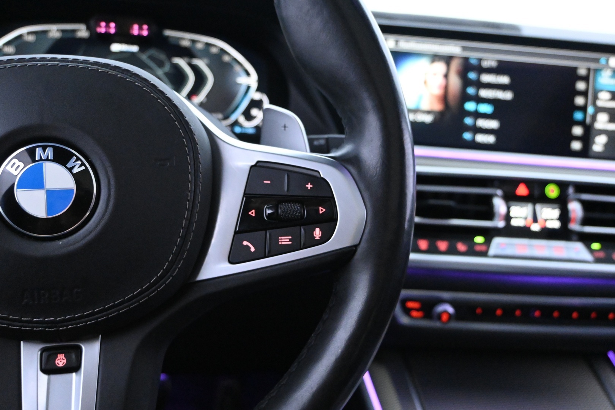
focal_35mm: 33
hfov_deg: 57.2
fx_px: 564
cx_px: 308
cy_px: 205
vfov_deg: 40.0
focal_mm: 22
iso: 8000
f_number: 4
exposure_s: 1/40
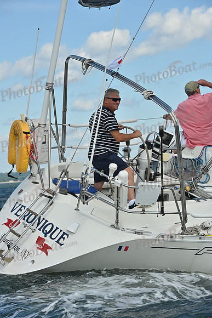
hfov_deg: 11.4
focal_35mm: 120
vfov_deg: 17.1
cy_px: 159
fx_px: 1059
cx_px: 106
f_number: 8
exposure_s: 1/1250
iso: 250
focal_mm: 120
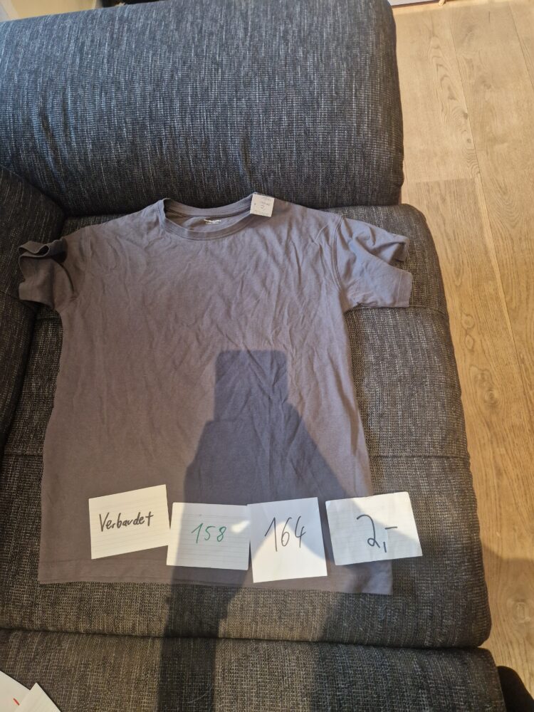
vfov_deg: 73.9
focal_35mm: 23
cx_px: 267
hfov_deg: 58.9
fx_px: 473
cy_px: 356
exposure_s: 1/100
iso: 640
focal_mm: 5.4
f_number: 1.8
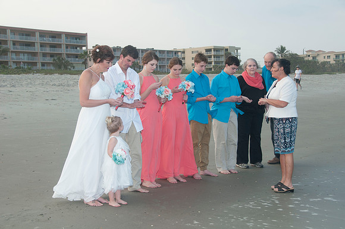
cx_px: 172
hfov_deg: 36.9
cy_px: 114
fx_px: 517
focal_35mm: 54
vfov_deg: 25.0
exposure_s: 1/250
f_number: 7.1
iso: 100
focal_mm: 36
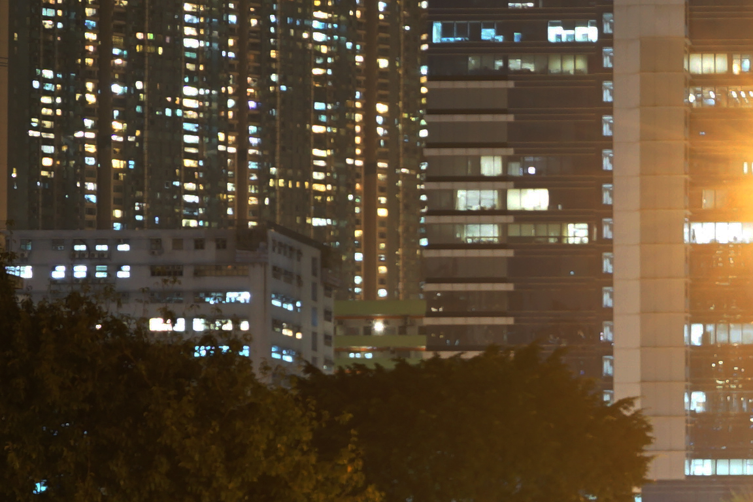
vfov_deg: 10.9
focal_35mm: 125
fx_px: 2614
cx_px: 963
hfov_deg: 15.6
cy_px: 460
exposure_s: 10
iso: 100
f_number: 5.6
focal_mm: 16
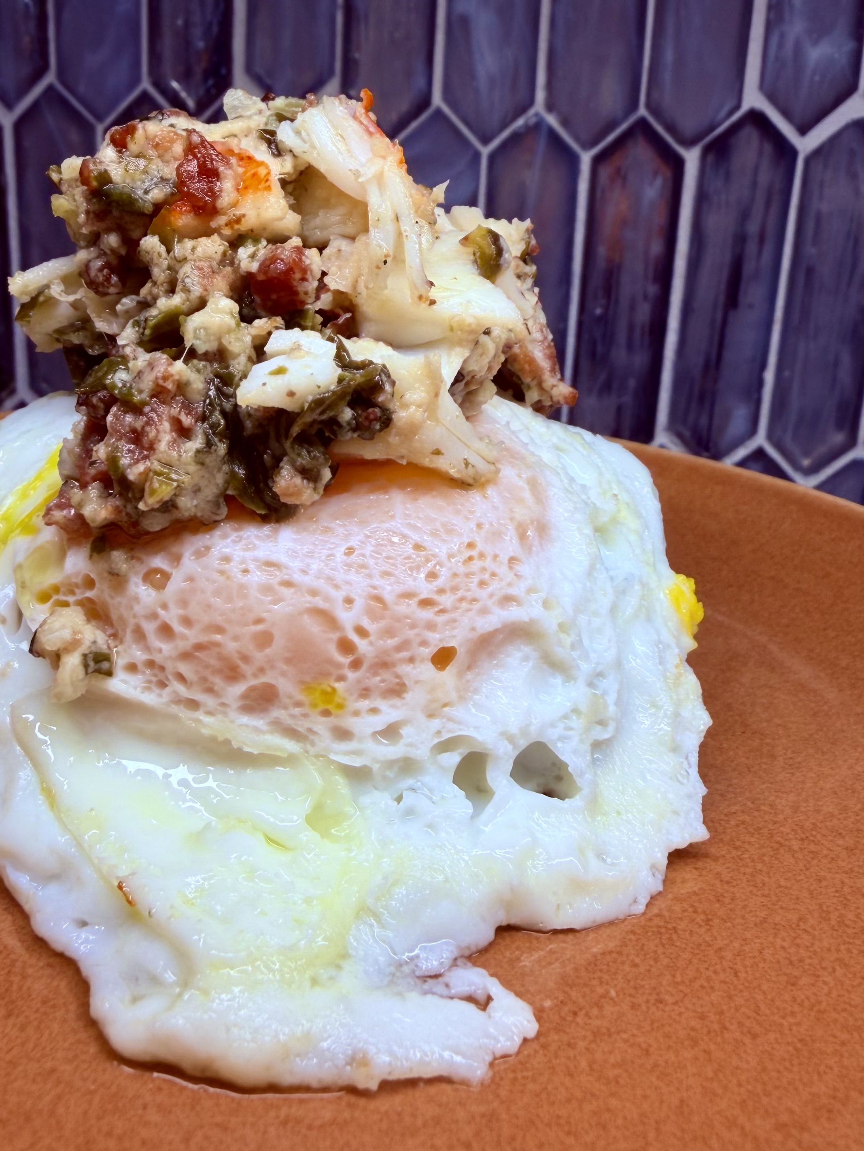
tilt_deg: -16.0
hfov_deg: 41.6
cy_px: 429
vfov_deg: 53.3
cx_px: 336
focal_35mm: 34
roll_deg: -0.8
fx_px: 1131
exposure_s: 1/120
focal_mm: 2.22
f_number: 2.2
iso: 25
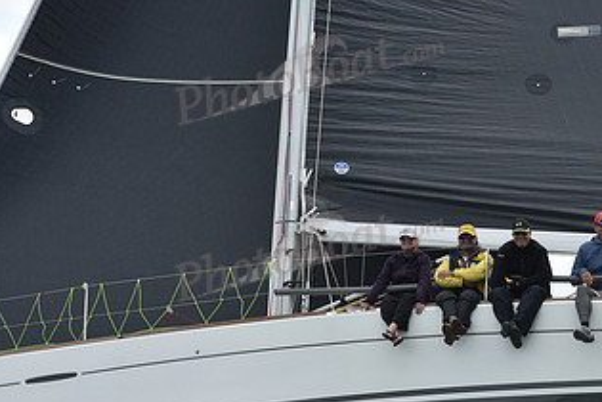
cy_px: 324
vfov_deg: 10.6
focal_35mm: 129
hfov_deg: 15.7
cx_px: 545
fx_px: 2157
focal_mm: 70
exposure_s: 1/800
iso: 400
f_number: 8
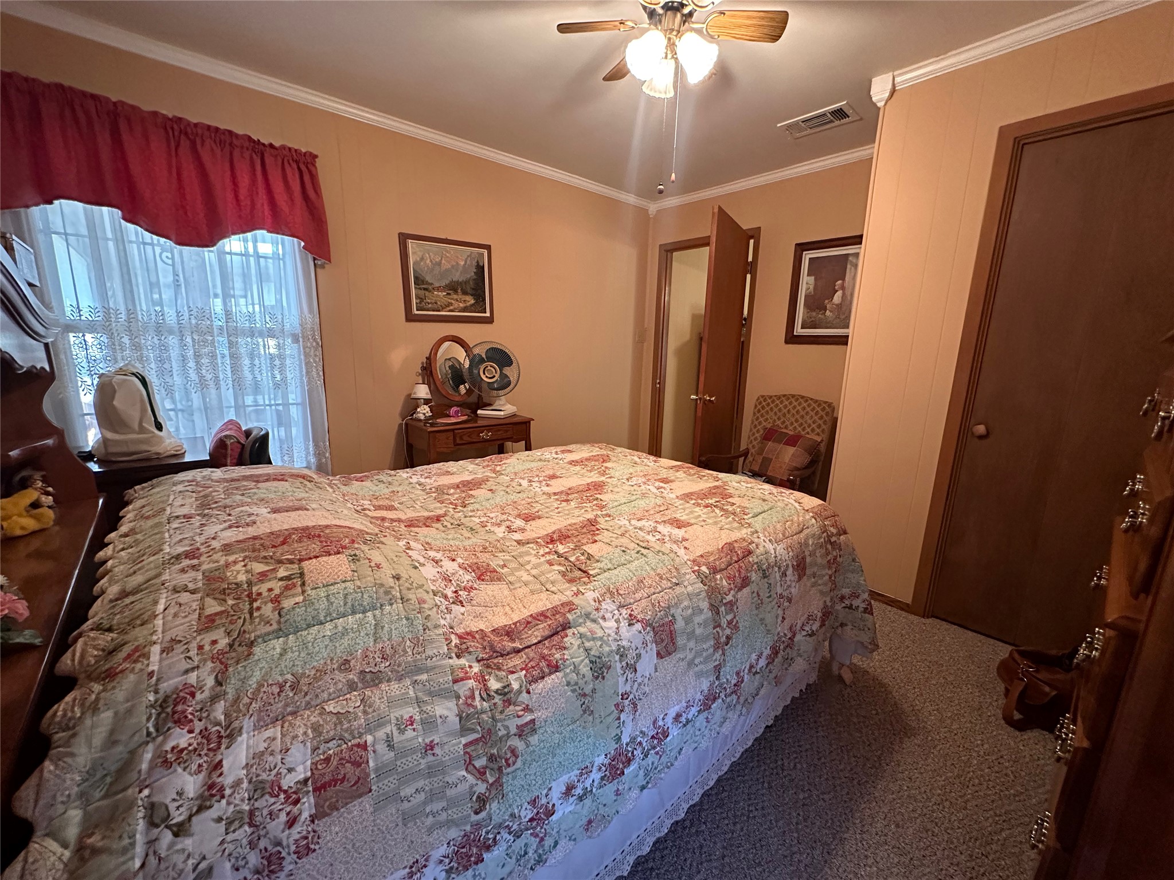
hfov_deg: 102.1
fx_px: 475
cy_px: 440
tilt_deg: -10.7
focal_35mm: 14
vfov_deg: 85.7
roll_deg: -2.3
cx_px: 587
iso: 800
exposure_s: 1/60
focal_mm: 2.22
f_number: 2.2
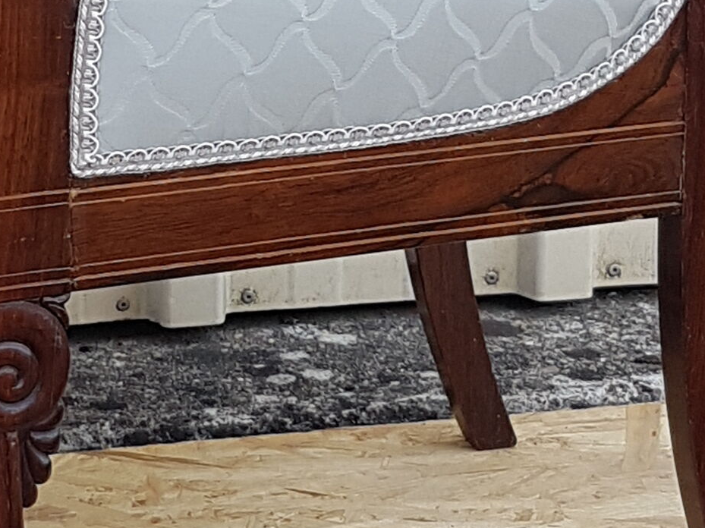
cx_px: 207
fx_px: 1140
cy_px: 197
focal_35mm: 56
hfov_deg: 33.9
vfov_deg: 26.0
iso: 40
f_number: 1.7
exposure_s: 1/774
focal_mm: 4.2
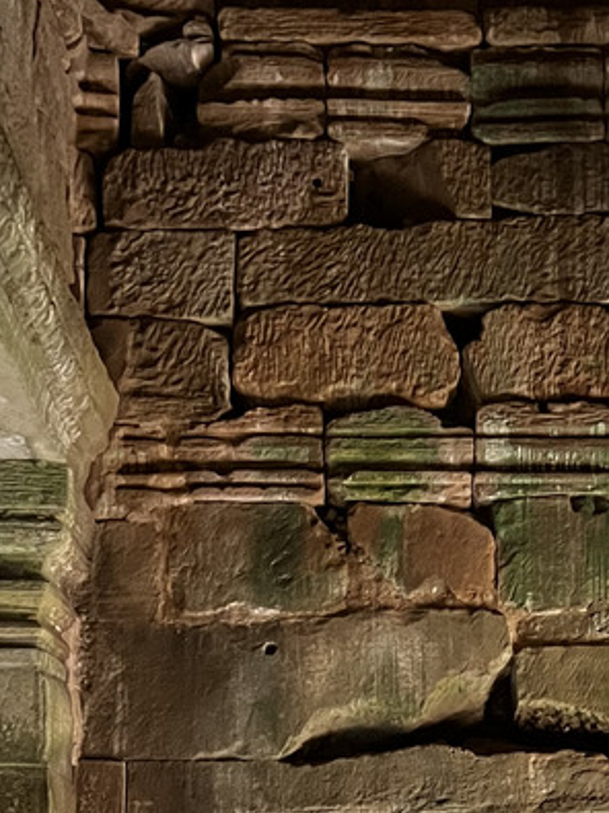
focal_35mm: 79
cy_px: 1033
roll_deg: +0.3
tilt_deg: +7.2
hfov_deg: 18.5
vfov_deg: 22.3
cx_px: 477
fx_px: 1854
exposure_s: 1/59
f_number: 1.5
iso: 500
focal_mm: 5.7
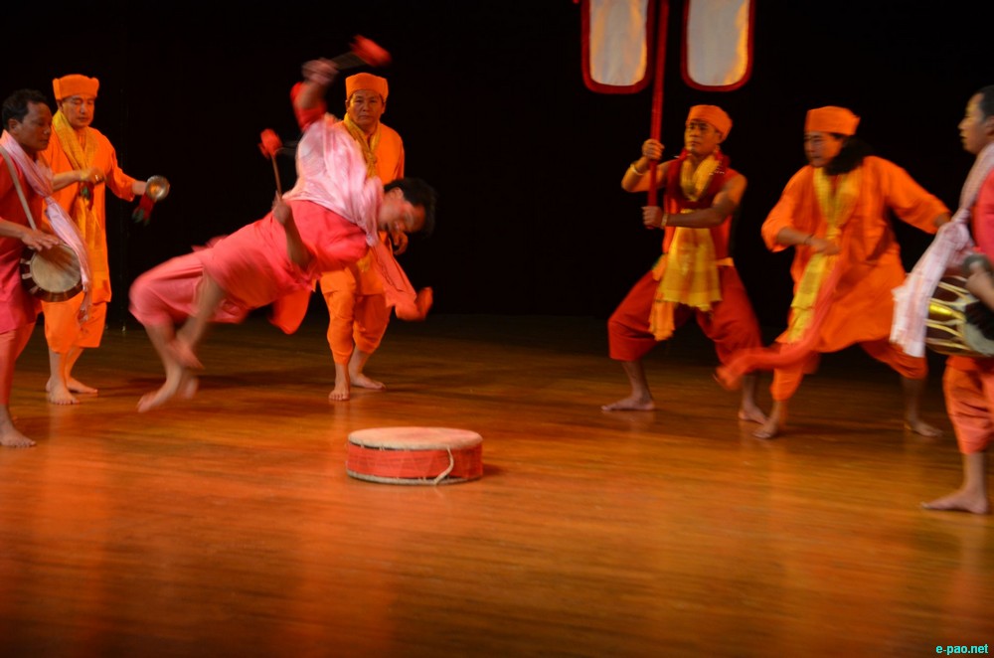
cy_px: 329
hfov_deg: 20.7
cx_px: 497
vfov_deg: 13.8
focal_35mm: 99
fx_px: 2727
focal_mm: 66
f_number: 5.3
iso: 640
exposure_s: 1/60
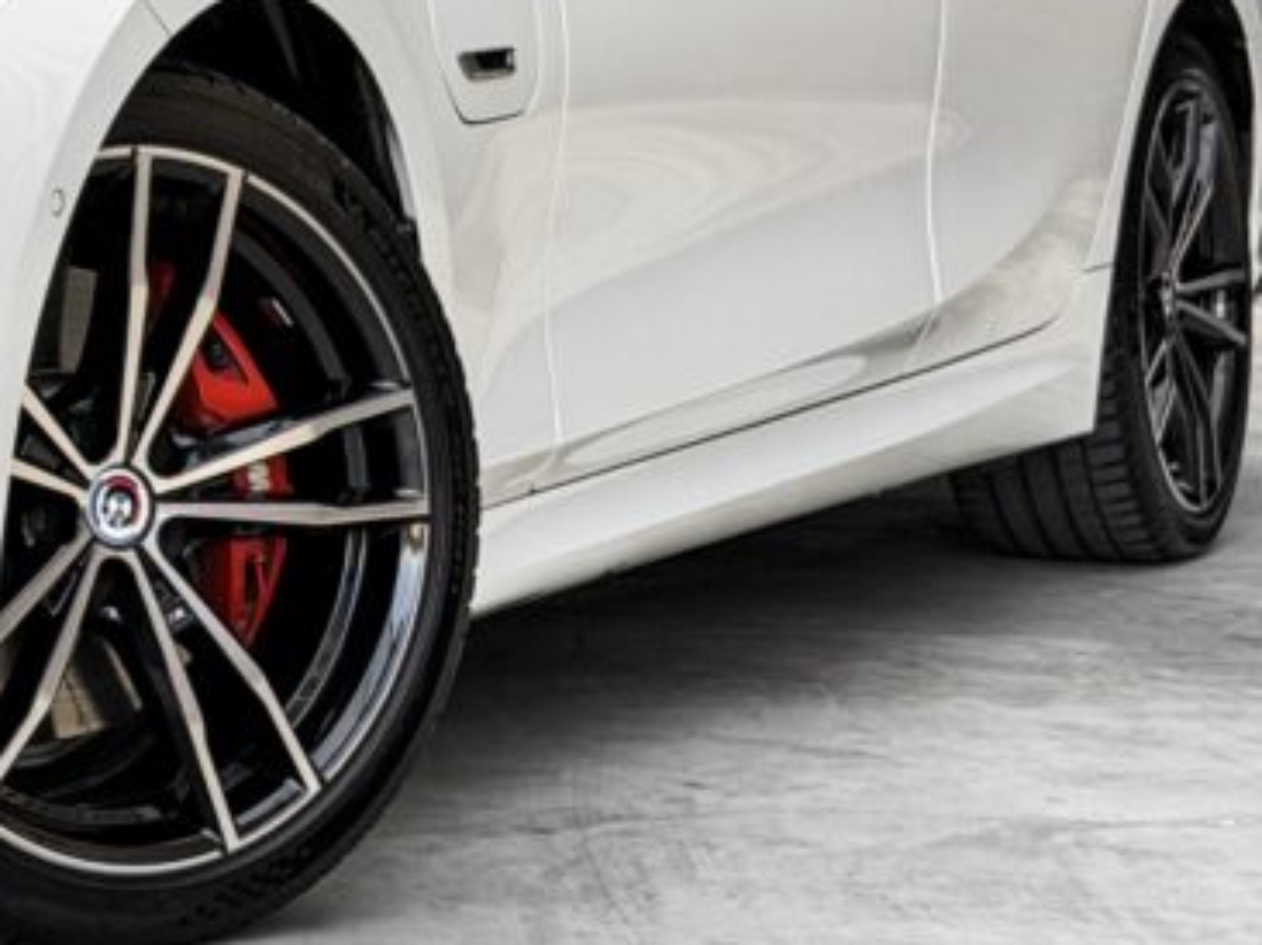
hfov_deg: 13.6
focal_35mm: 140
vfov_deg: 10.5
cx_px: -402
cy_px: 14
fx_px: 5101
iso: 80
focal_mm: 6.76
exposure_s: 1/250
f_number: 1.8
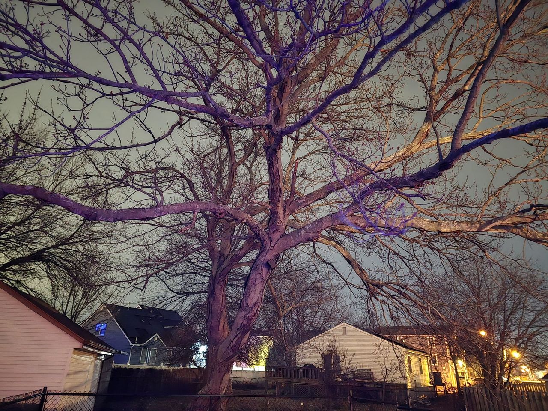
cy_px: 206
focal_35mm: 23
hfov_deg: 73.9
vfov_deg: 58.9
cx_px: 274
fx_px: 364
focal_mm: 6.3
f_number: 1.7
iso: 2500
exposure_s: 1/2
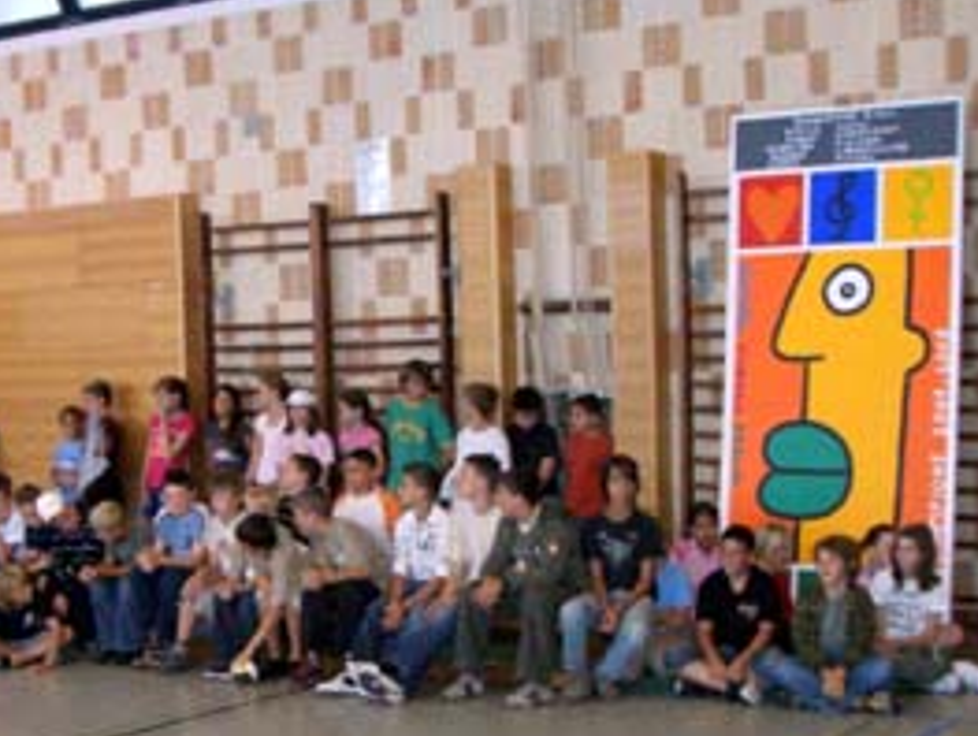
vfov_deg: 22.4
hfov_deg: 29.3
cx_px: 253
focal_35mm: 65
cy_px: 550
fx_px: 1839
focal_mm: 6.2
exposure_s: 1/250
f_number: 2.7
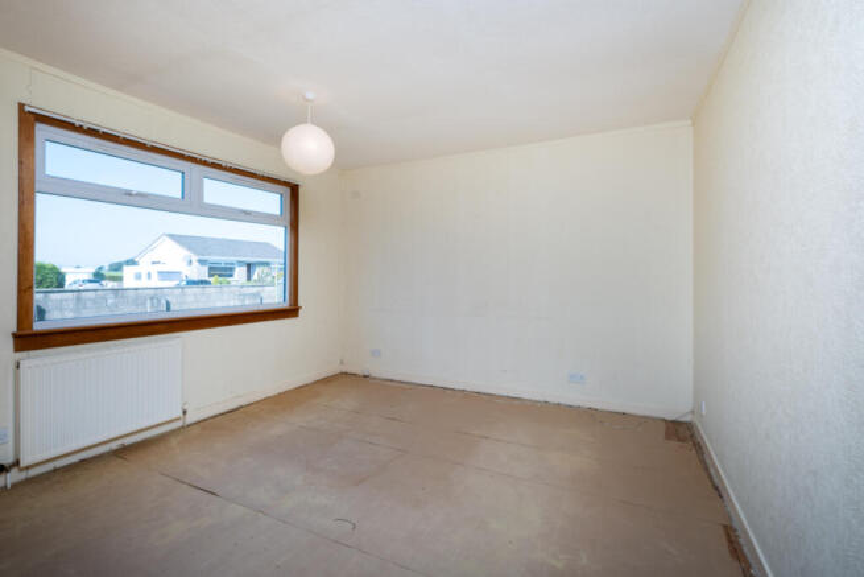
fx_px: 360
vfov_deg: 77.4
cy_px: 288
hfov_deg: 100.4
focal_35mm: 15
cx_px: 432
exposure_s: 1/160
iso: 200
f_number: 7.1
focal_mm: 10
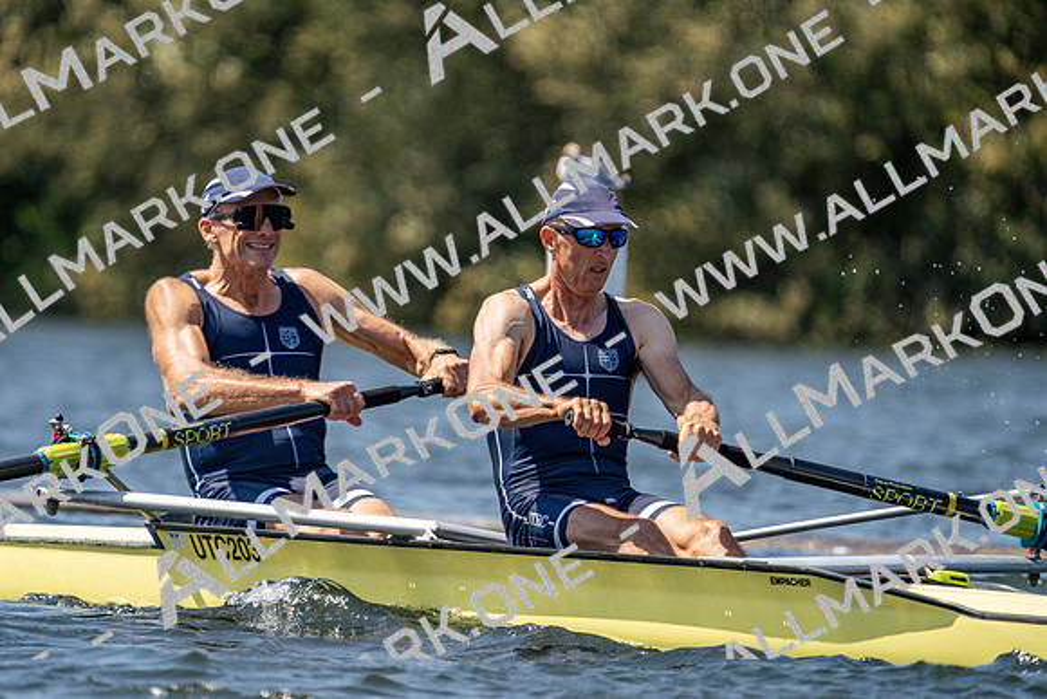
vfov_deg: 2.3
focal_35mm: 600
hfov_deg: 3.4
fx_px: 17453
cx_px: 524
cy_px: 350
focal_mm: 600
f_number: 6.3
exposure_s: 1/2000
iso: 400
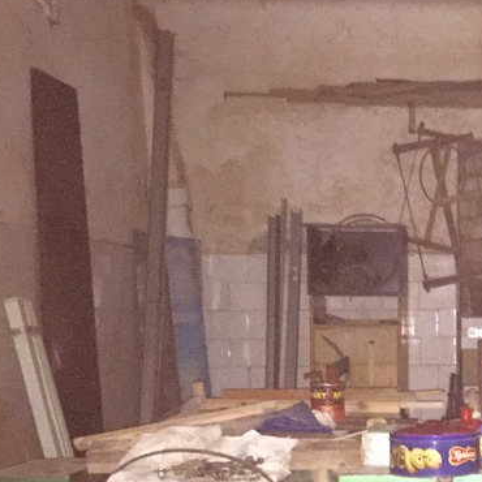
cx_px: 585
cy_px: 388
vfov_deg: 23.9
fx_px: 1118
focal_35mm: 71
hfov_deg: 22.4
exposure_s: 1/17
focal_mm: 4.15
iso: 1000
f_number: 2.2
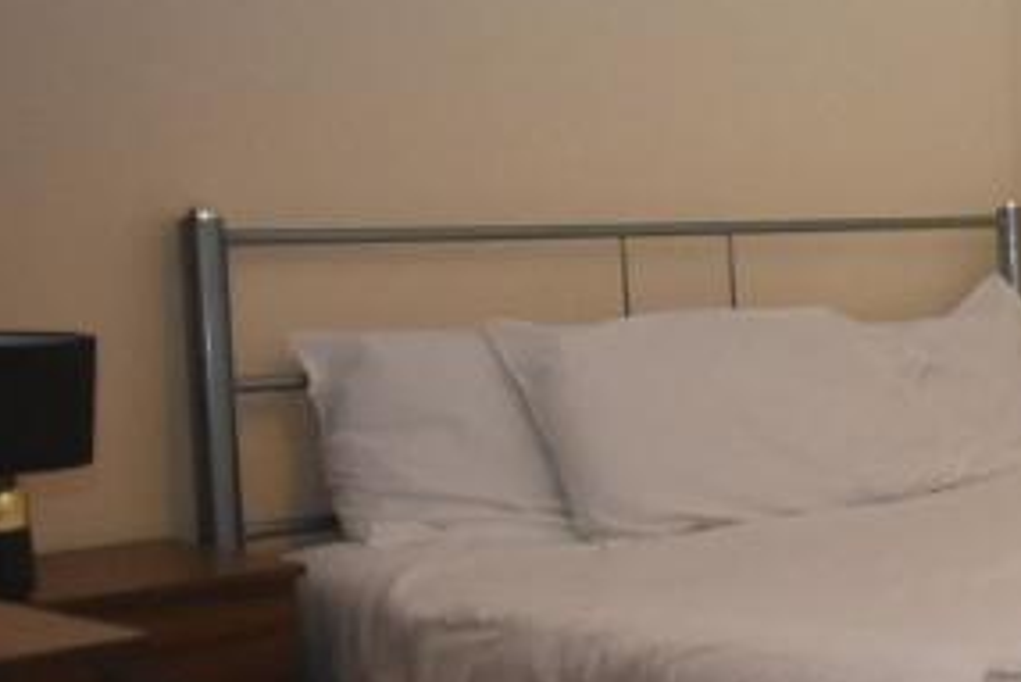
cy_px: 229
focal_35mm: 70
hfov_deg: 22.7
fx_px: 1980
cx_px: 1589
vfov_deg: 19.5
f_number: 4.5
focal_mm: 13
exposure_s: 1/60
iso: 3200
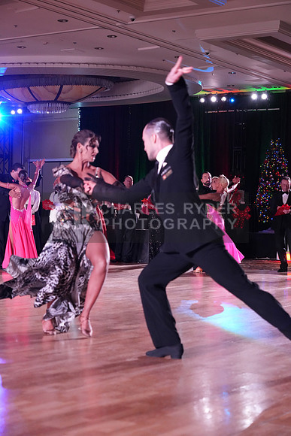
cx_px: 146
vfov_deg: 28.8
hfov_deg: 19.5
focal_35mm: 70
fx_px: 848
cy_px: 218
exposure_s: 1/320
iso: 6400
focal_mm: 70
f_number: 5
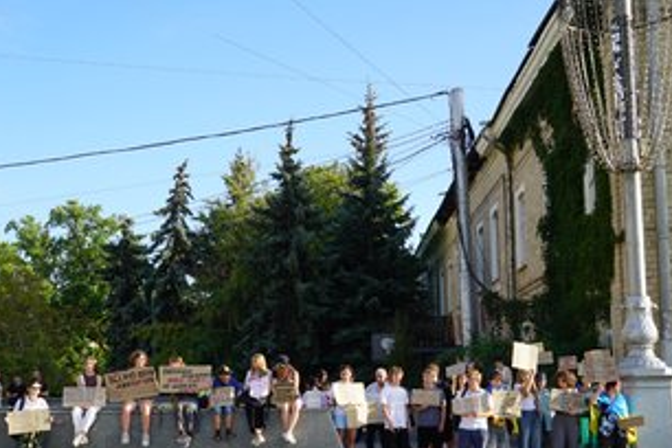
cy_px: 289
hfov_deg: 38.7
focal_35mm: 51
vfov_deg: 26.4
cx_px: 272
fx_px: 952
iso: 100
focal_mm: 39
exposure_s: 1/100
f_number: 8
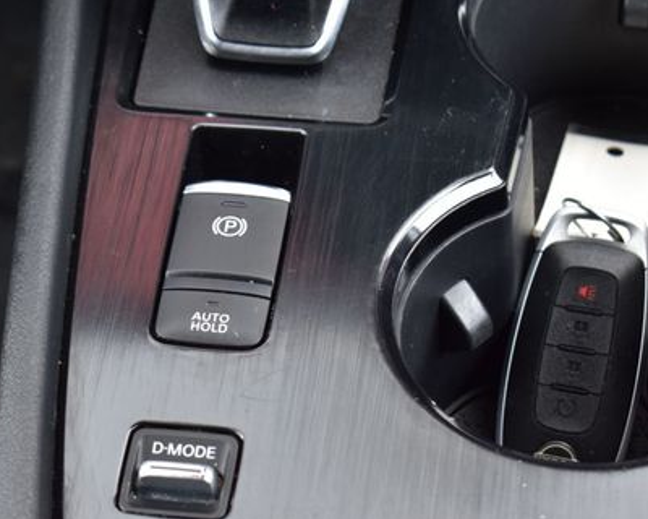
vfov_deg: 12.5
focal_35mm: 124
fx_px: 2373
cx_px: 219
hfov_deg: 15.5
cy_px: 315
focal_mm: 55
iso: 400
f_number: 7.1
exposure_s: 1/40
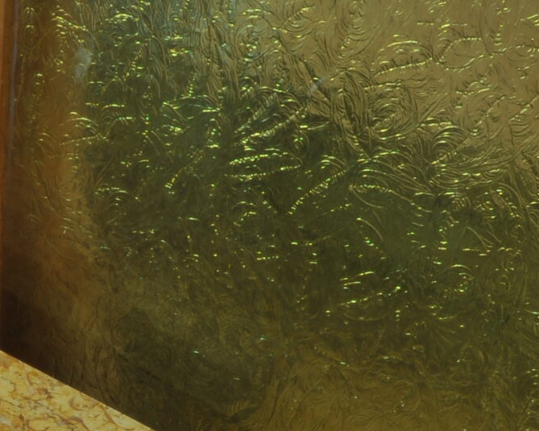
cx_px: -173
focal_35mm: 165
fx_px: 2632
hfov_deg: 11.4
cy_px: 614
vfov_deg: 9.2
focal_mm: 46
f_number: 22
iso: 200
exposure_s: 13
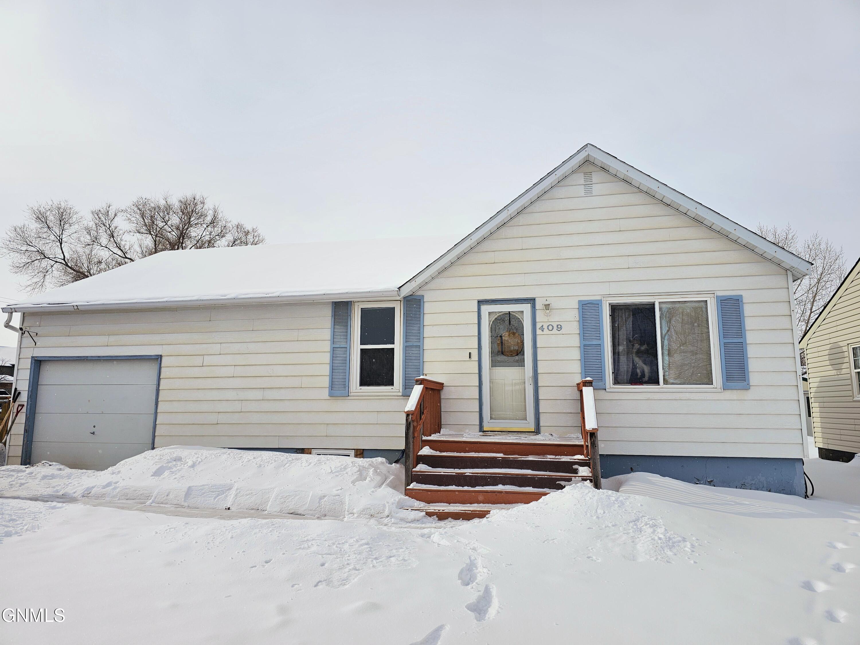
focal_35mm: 23
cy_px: 322
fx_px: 571
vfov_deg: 58.9
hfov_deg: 73.9
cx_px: 430
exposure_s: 1/2500
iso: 10
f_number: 1.7
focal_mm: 6.3
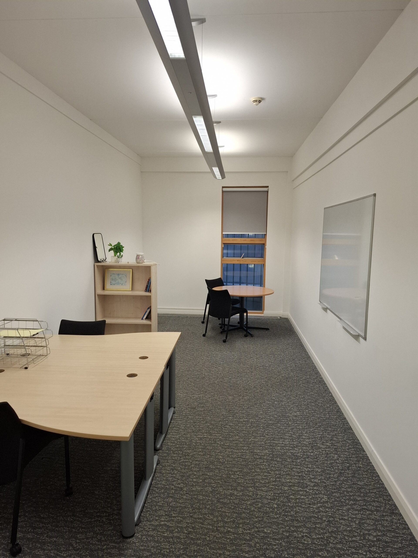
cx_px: 209
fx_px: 370
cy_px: 279
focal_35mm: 23
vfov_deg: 73.9
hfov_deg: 58.9
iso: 200
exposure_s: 1/100
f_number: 1.8
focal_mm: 5.54
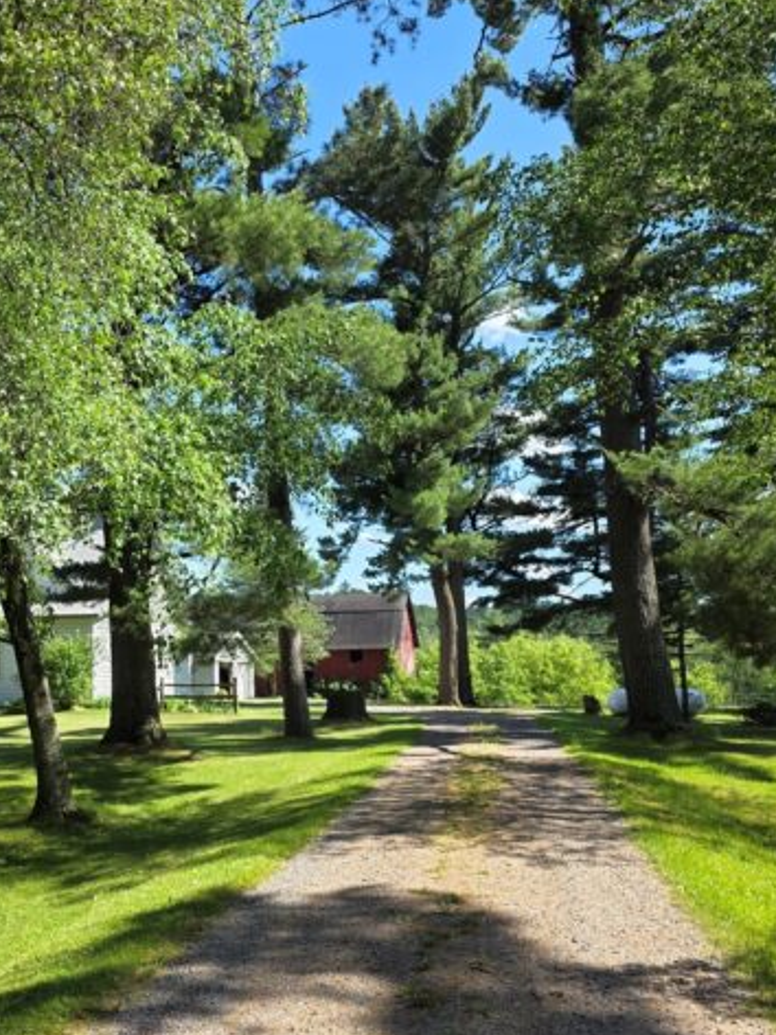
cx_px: 193
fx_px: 1166
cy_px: 590
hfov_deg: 36.0
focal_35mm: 39
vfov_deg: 47.7
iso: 80
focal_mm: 6.3
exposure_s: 1/1930
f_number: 1.7
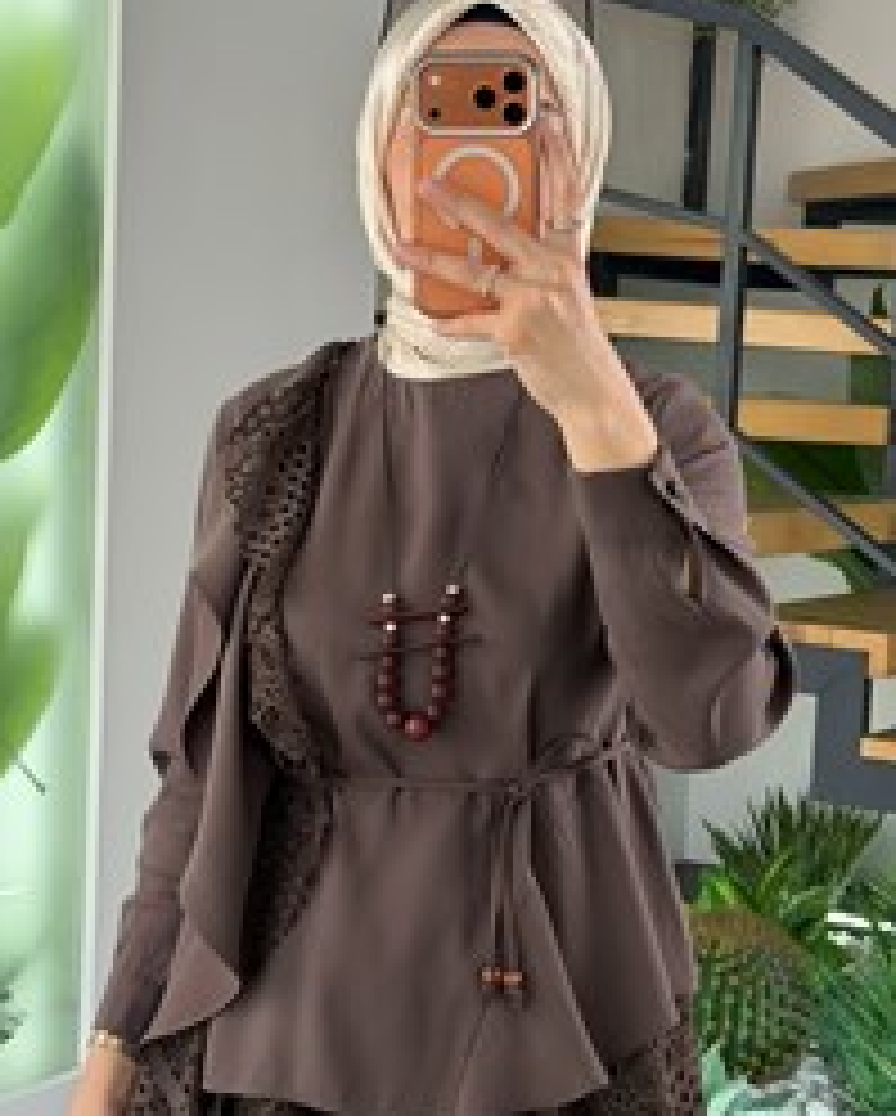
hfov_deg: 19.7
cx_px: 446
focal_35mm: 78
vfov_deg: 24.4
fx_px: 2581
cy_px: 619
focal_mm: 6.76
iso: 50
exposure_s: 1/181
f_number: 1.78
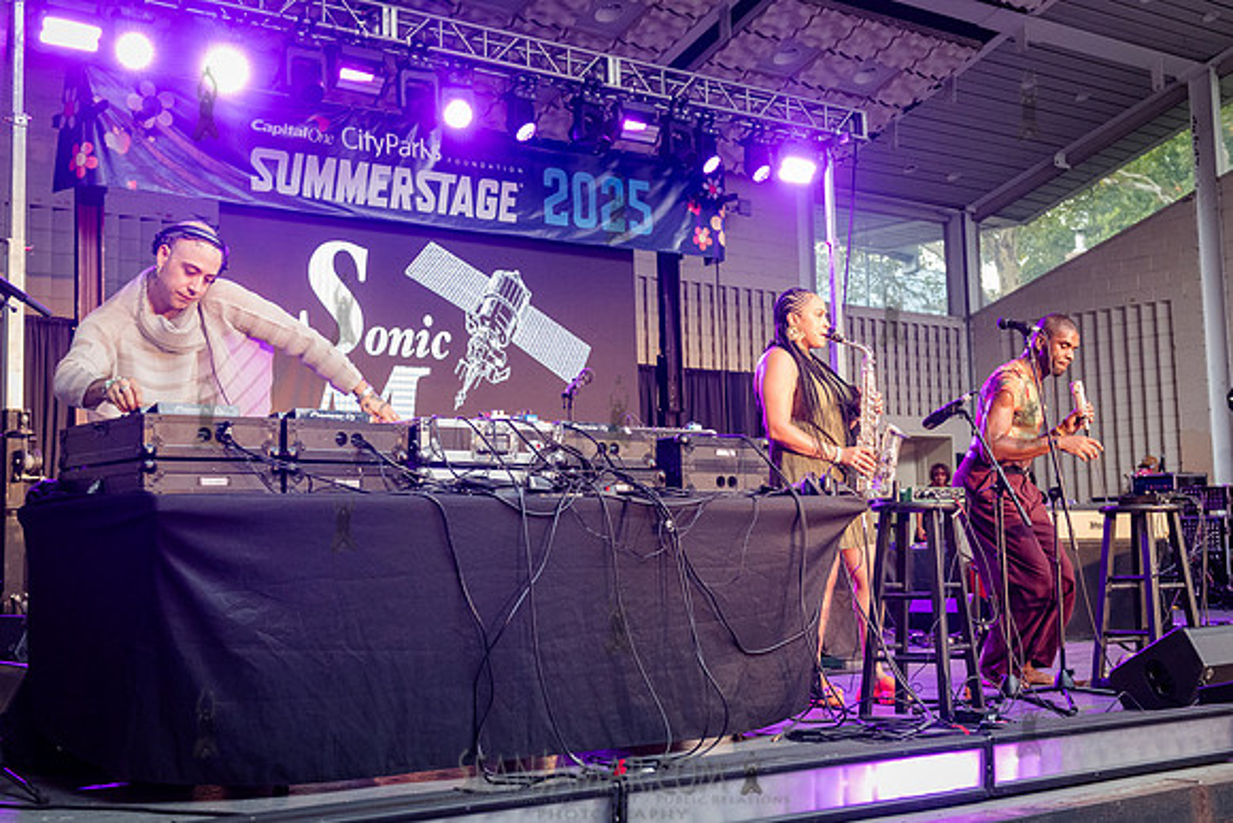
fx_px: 1649
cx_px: 659
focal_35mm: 48
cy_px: 386
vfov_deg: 28.0
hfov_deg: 41.0
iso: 4000
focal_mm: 42
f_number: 3.5
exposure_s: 1/500
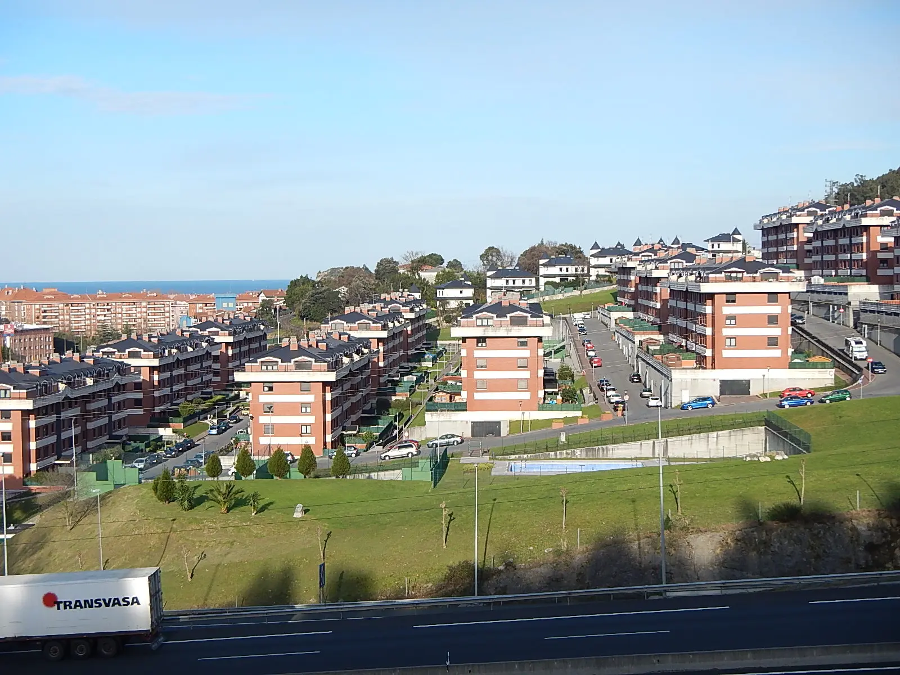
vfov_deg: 26.6
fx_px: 1430
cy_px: 338
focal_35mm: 55
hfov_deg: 34.9
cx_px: 450
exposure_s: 1/640
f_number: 4.1
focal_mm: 9.9
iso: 125
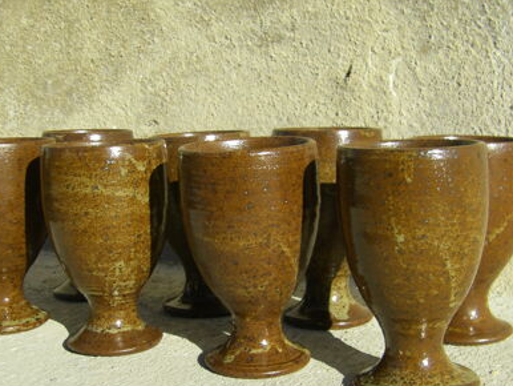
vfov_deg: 24.8
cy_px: 245
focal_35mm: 59
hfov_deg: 32.7
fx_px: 875
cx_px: 274
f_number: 7
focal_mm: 6.3
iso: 64
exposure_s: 1/200
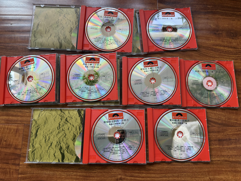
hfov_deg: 71.6
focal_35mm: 24
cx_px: 120
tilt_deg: -77.9
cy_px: 90
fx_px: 167
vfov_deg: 56.8
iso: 160
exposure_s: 1/121
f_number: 1.78
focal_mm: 6.76
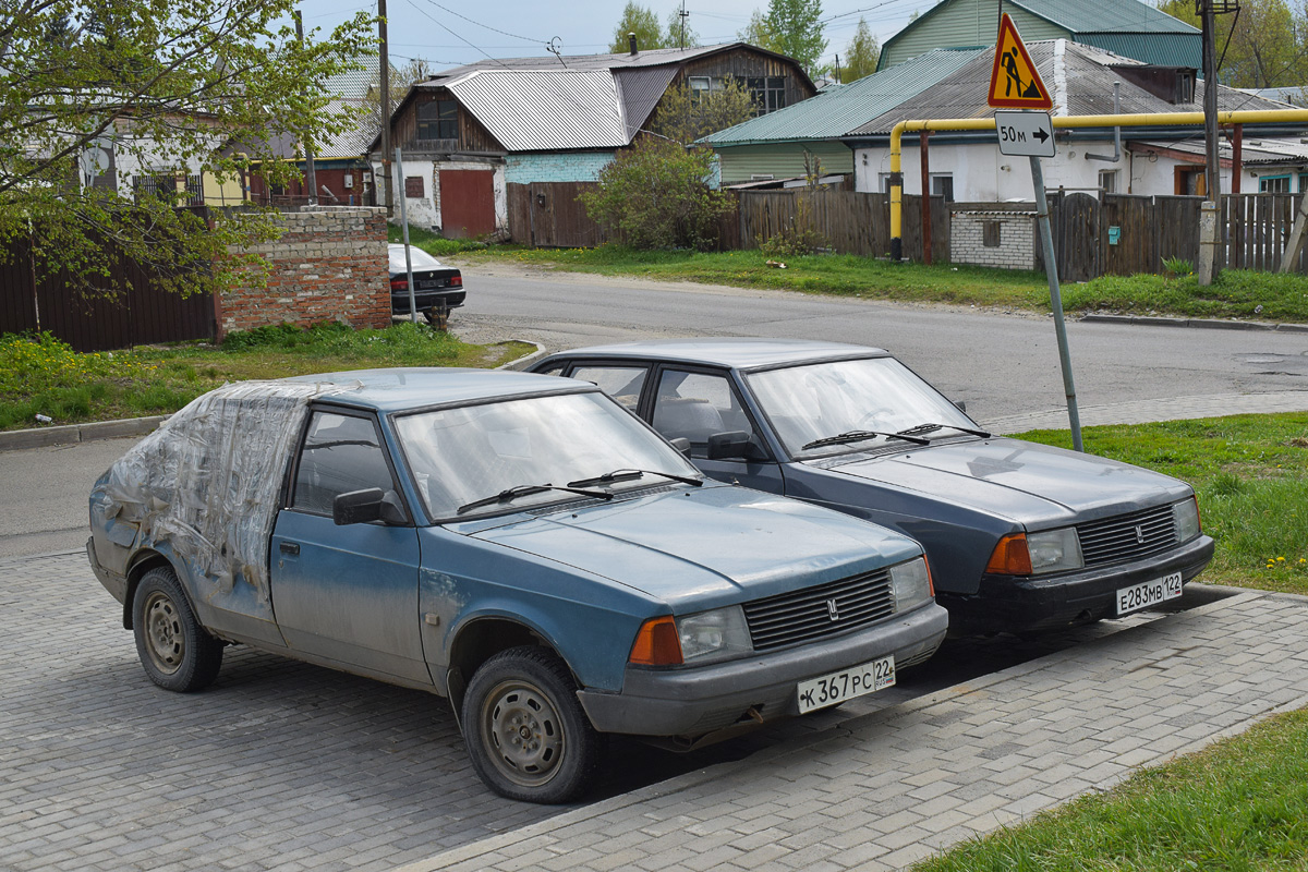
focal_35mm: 48
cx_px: 654
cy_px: 436
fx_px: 1744
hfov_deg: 41.1
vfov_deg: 28.1
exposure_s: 1/1000
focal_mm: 32
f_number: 7.1
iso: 400
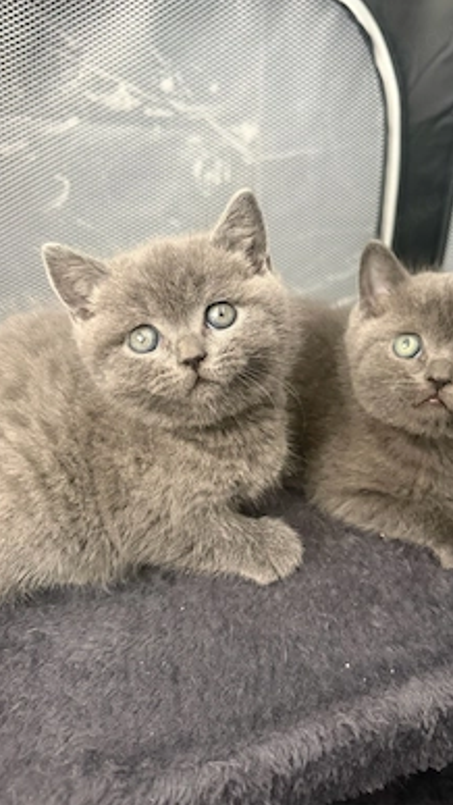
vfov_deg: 69.8
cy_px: 395
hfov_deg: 42.3
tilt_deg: -28.0
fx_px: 576
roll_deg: -3.8
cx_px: 305
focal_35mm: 27
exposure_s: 1/60
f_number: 1.78
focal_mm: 6.76
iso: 800
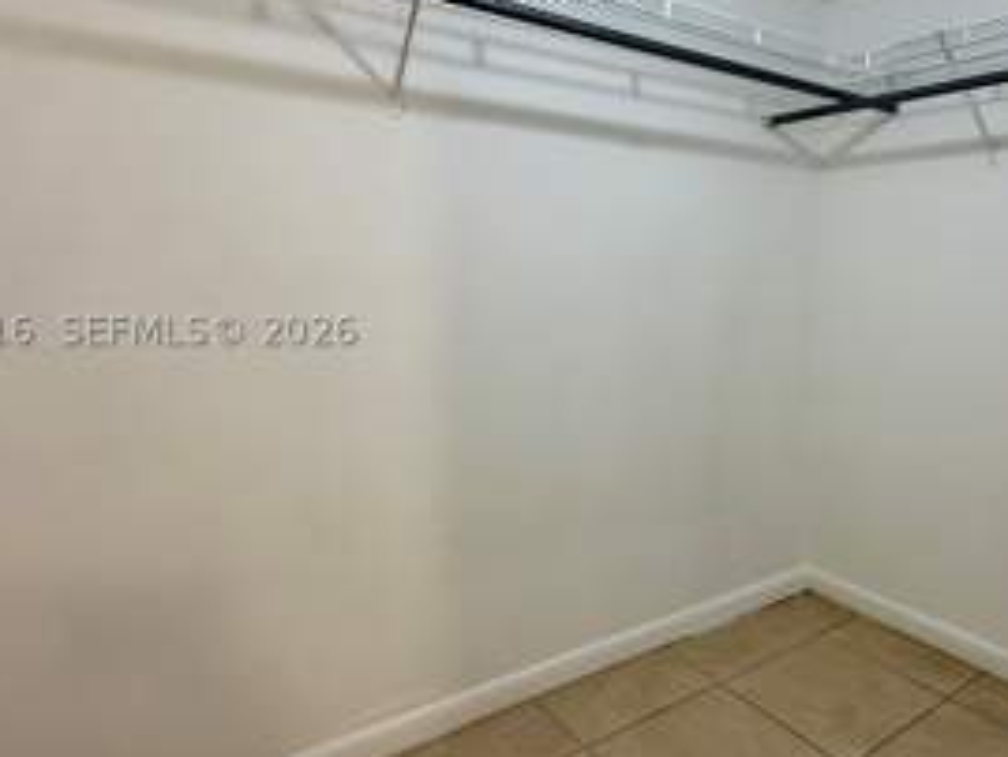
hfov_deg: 66.8
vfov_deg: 54.8
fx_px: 728
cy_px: 330
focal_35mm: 25
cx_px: 701
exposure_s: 1/120
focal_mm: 2.22
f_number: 2.2
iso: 160
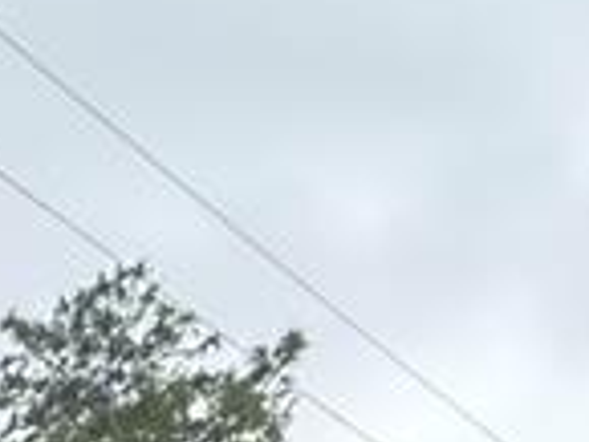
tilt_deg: -4.6
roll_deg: -1.0
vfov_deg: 11.4
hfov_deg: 14.5
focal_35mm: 99
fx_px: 1686
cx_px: -747
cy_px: 1172
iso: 320
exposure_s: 1/99
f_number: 2.2
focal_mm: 2.22
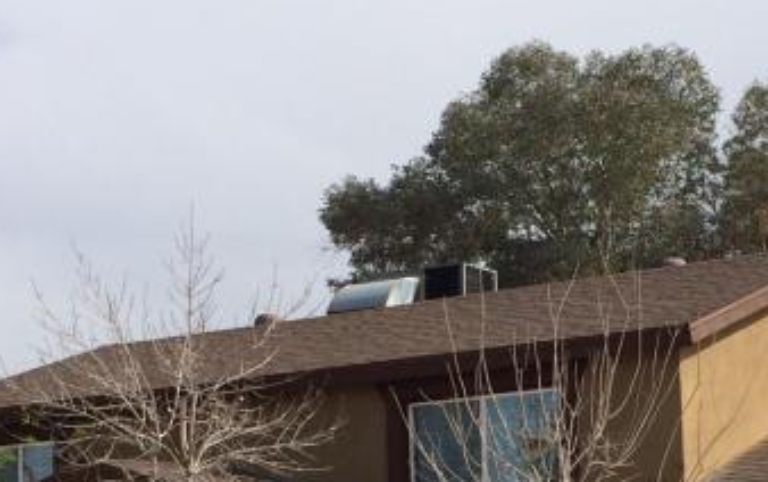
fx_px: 1948
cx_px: 498
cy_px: 464
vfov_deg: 13.9
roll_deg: -0.8
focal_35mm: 93
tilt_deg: +3.1
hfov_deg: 22.2
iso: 32
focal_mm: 4.15
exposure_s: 1/2283
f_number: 2.2
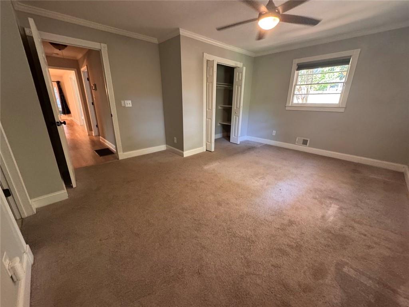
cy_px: 154
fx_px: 165
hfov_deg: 102.1
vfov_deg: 85.7
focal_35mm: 14
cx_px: 204
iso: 400
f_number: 2.2
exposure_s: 1/60
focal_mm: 2.22
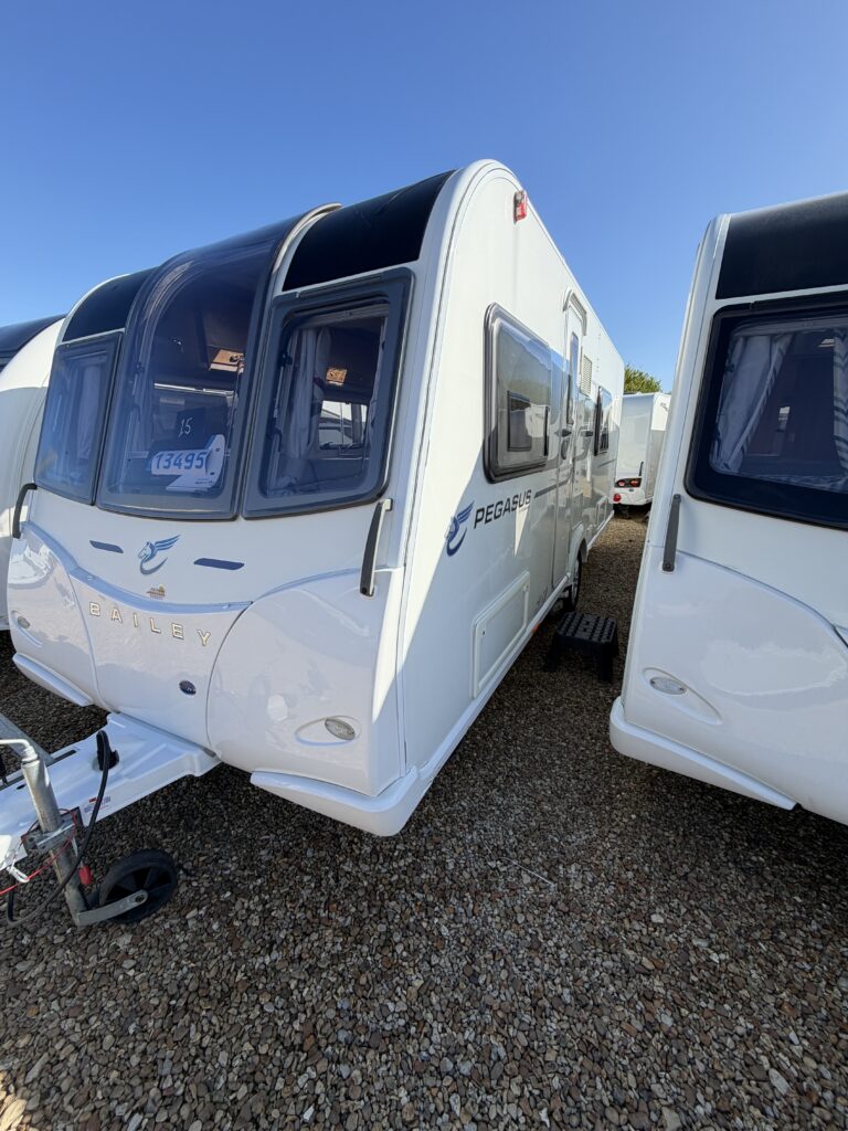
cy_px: 566
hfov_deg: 85.7
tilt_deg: -14.0
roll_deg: -0.1
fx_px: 457
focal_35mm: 14
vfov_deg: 102.1
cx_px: 424
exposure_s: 1/770
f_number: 2.2
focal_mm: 2.22
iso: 32
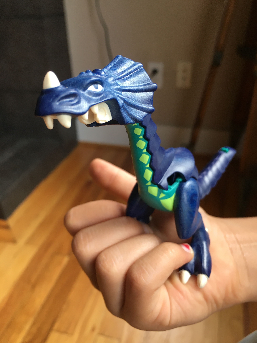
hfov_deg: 48.2
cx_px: 128
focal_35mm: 29
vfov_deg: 61.7
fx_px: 287
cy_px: 172
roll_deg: +2.7
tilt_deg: -30.8
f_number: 2.2
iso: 25
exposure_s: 1/40
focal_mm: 4.15
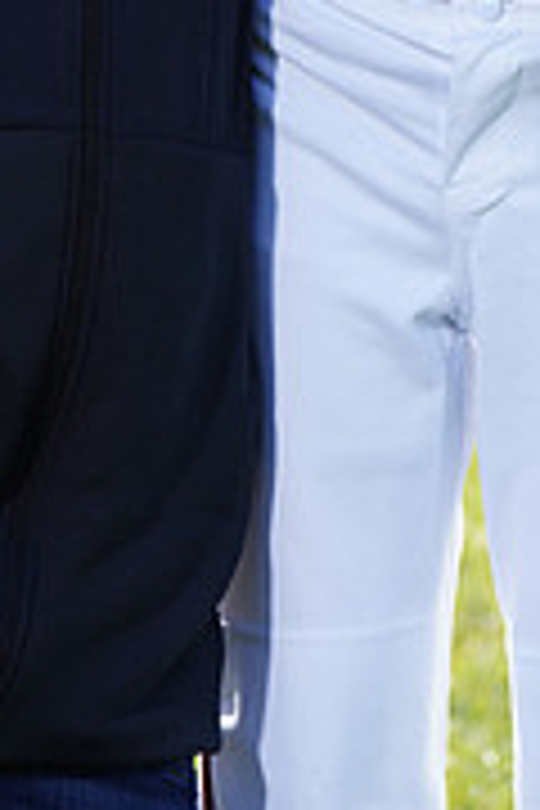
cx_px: 205
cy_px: -351
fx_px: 9922
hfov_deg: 3.1
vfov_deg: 4.6
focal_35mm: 441
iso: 100
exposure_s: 1/250
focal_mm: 137
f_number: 5
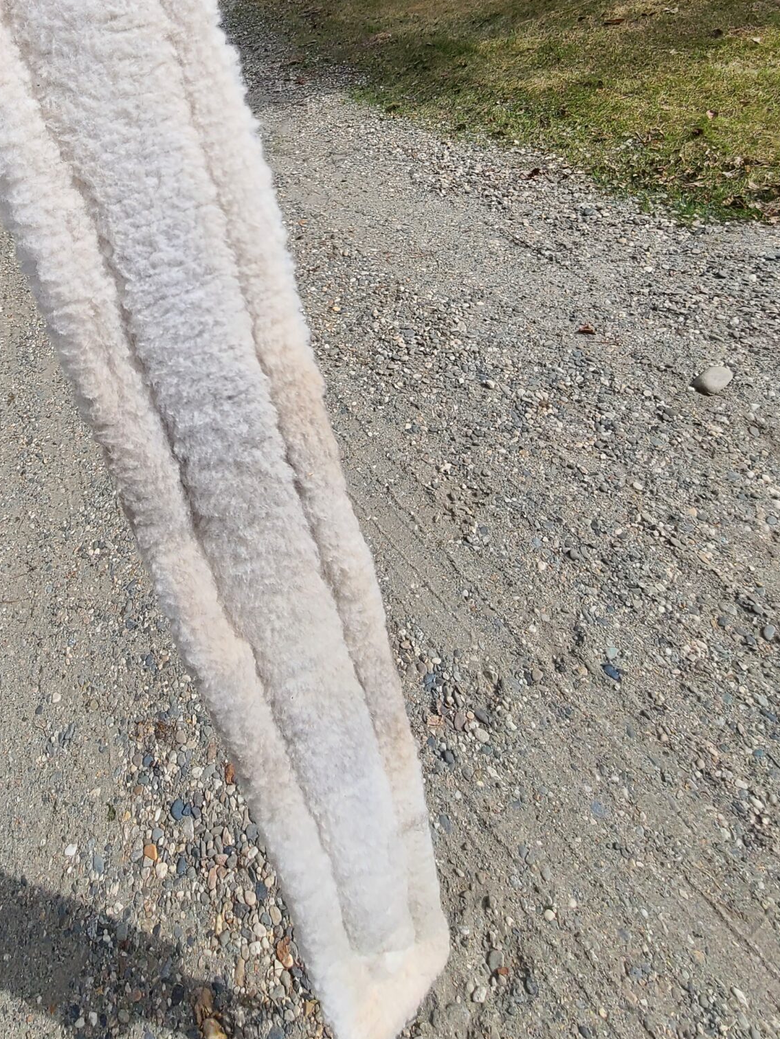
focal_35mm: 22
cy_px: 209
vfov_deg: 69.0
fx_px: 661
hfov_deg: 58.3
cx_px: 205
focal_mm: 2.2
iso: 50
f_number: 2.2
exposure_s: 1/2216
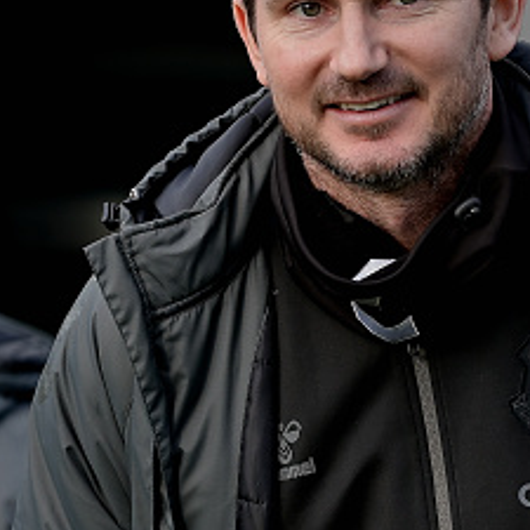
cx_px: 473
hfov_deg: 6.2
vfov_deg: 6.3
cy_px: 231
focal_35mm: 280
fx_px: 4850
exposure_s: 1/640
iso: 1000
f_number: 4
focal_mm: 125
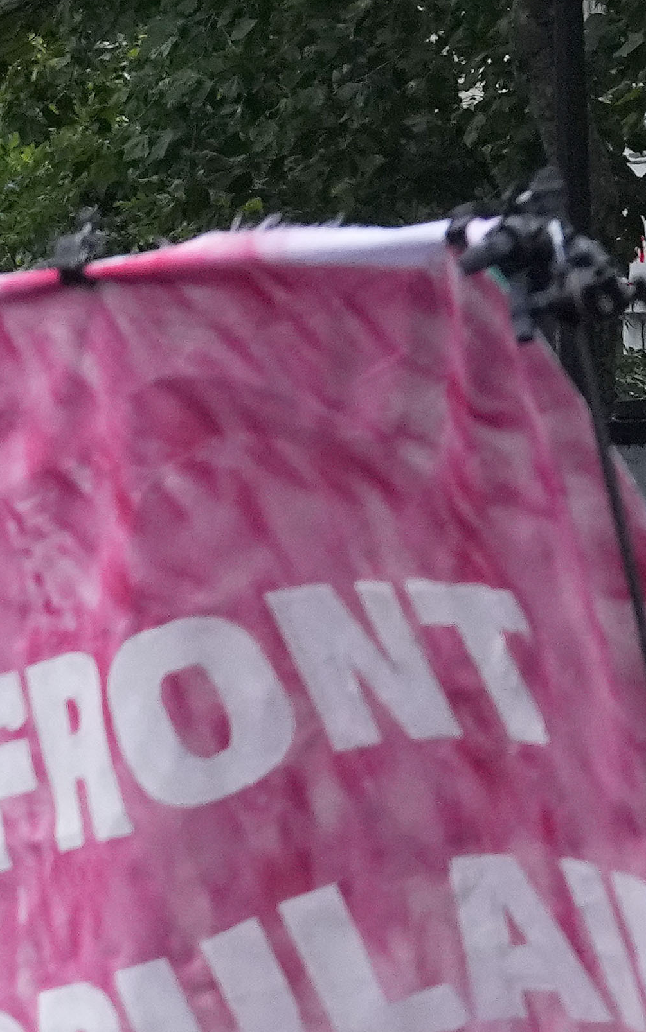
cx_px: -1181
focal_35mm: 982
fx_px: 27650
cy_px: 1571
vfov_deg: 2.1
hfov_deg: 1.3
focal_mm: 181
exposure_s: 1/640
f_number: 10
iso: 2000
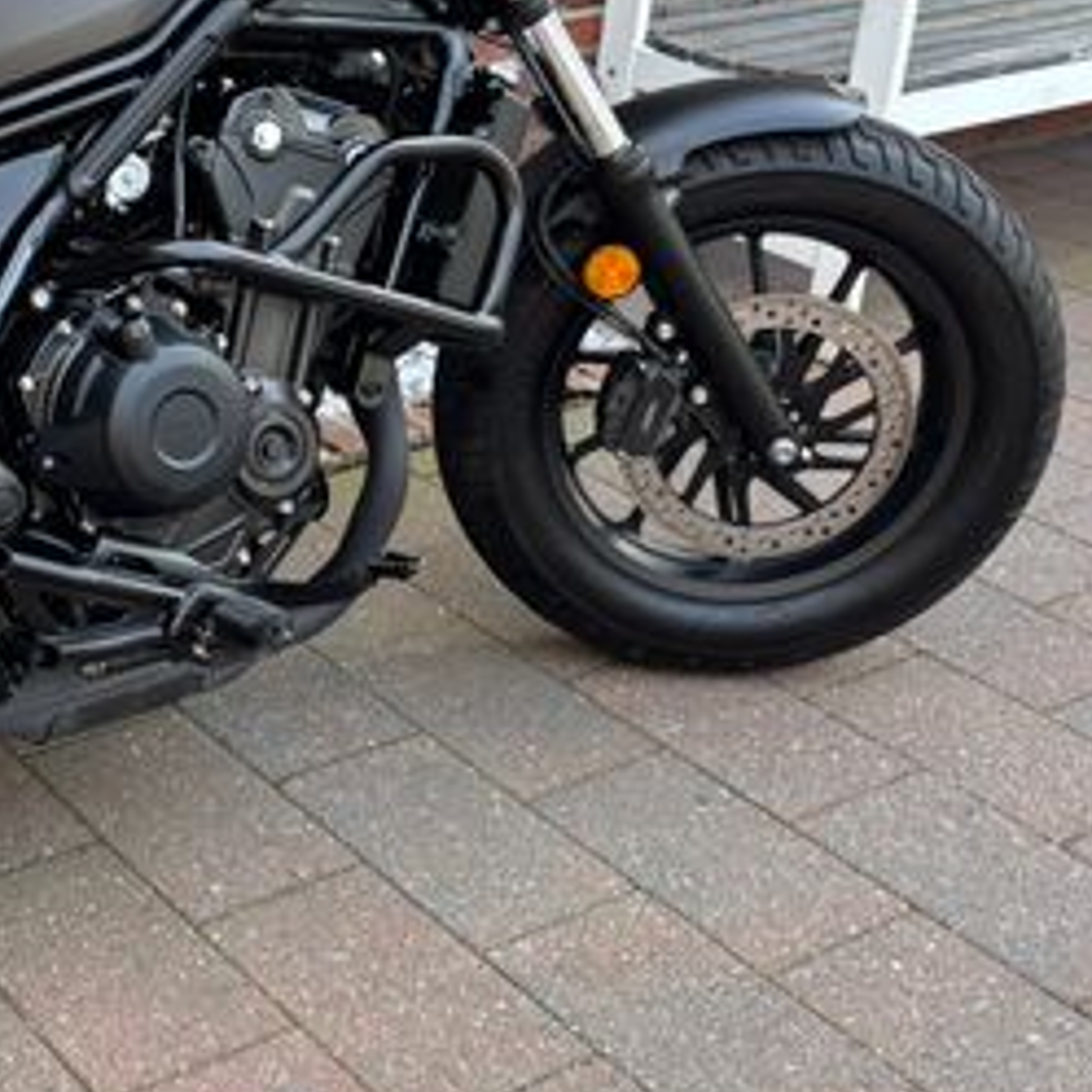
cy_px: 311
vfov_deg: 28.8
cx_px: -88
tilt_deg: -21.8
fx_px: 2106
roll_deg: -0.3
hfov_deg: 26.9
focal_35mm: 59
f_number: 1.6
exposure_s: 1/121
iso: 50
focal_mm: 5.96
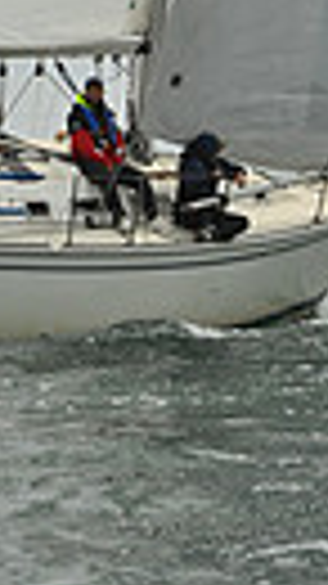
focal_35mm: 328
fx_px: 5078
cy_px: -270
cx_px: 168
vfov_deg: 6.5
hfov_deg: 3.7
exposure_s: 1/800
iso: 320
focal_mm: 70
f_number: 13
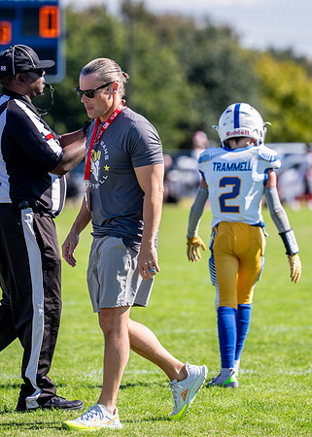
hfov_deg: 4.9
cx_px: 147
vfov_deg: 6.9
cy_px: 209
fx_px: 3634
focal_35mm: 293
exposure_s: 1/3200
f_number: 2.8
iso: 250
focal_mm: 173
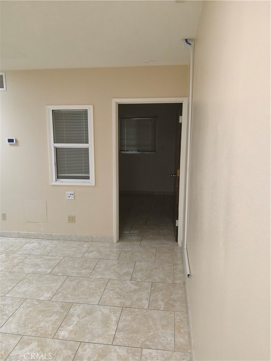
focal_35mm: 25
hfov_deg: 54.9
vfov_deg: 69.4
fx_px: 261
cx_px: 136
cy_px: 180
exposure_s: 1/120
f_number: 2
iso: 320
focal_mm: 3.08
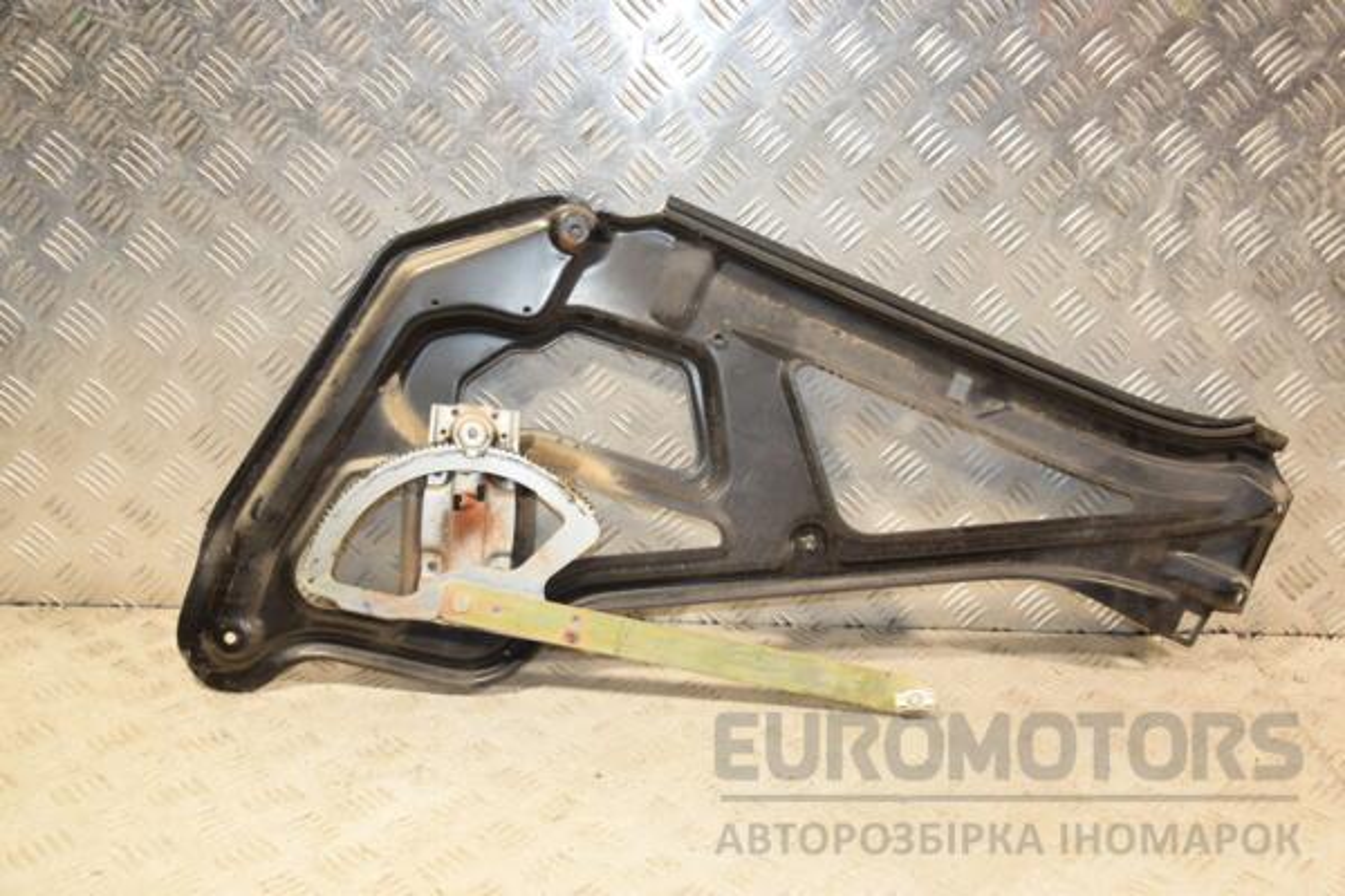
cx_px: 672
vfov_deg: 34.2
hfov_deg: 49.6
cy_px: 448
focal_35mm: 39
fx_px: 1457
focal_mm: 26
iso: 800
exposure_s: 1/200
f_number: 5
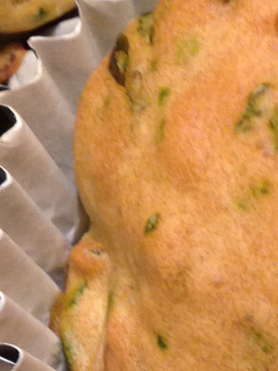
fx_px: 1864
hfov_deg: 8.4
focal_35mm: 174
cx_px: -49
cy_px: 331
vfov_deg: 11.3
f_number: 2.4
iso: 125
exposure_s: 1/20
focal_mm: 4.12
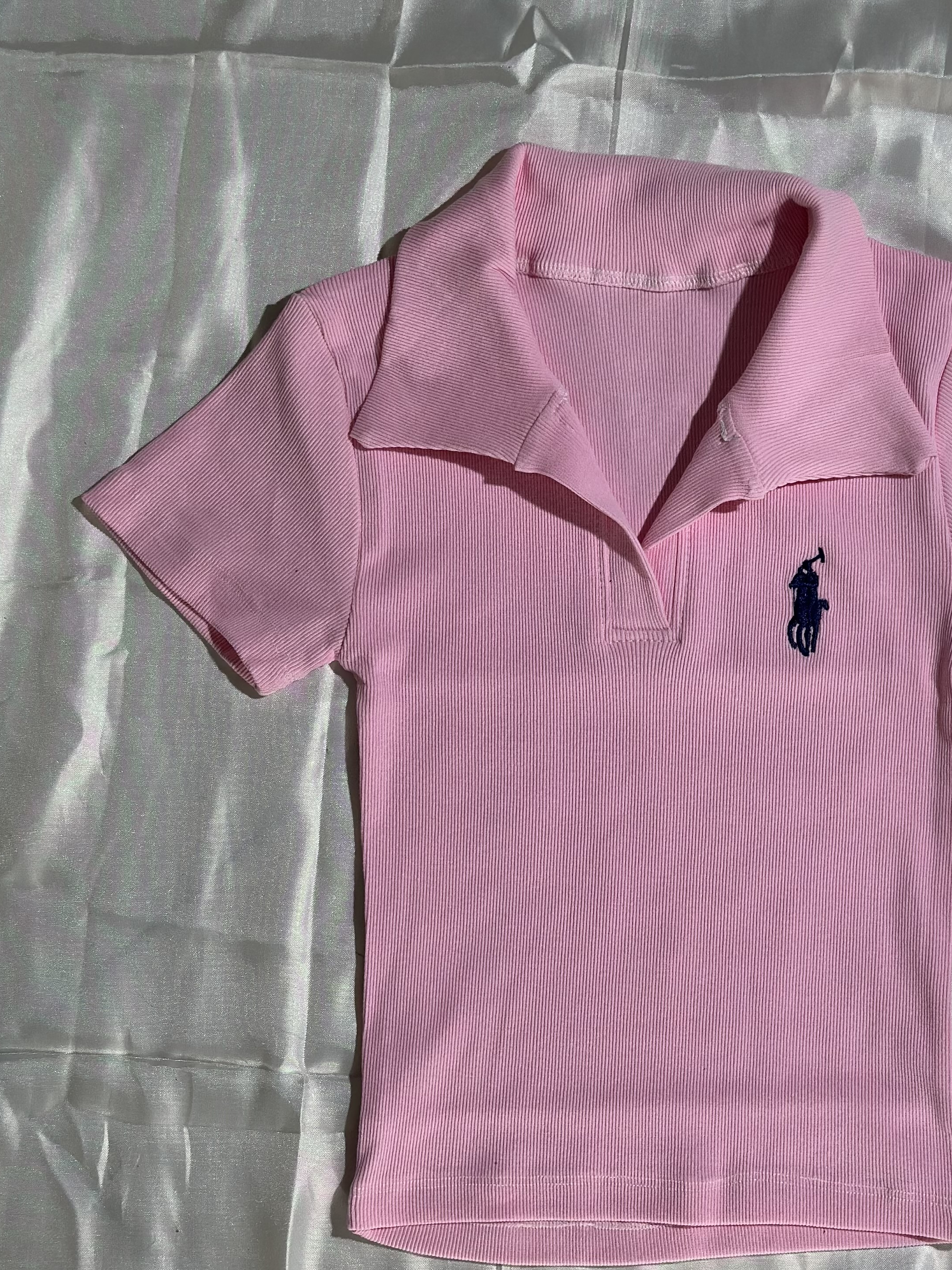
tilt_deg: -86.6
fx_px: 2457
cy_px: 702
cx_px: 662
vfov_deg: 29.0
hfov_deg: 21.8
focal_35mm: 67
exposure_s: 1/100
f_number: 1.78
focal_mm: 6.86
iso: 64
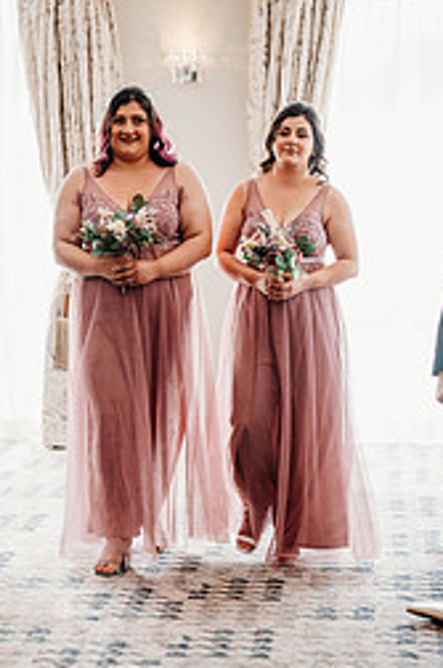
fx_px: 2817
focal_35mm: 152
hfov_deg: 9.0
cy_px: 440
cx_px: 115
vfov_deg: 13.5
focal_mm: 85
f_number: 2
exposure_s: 1/400
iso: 100
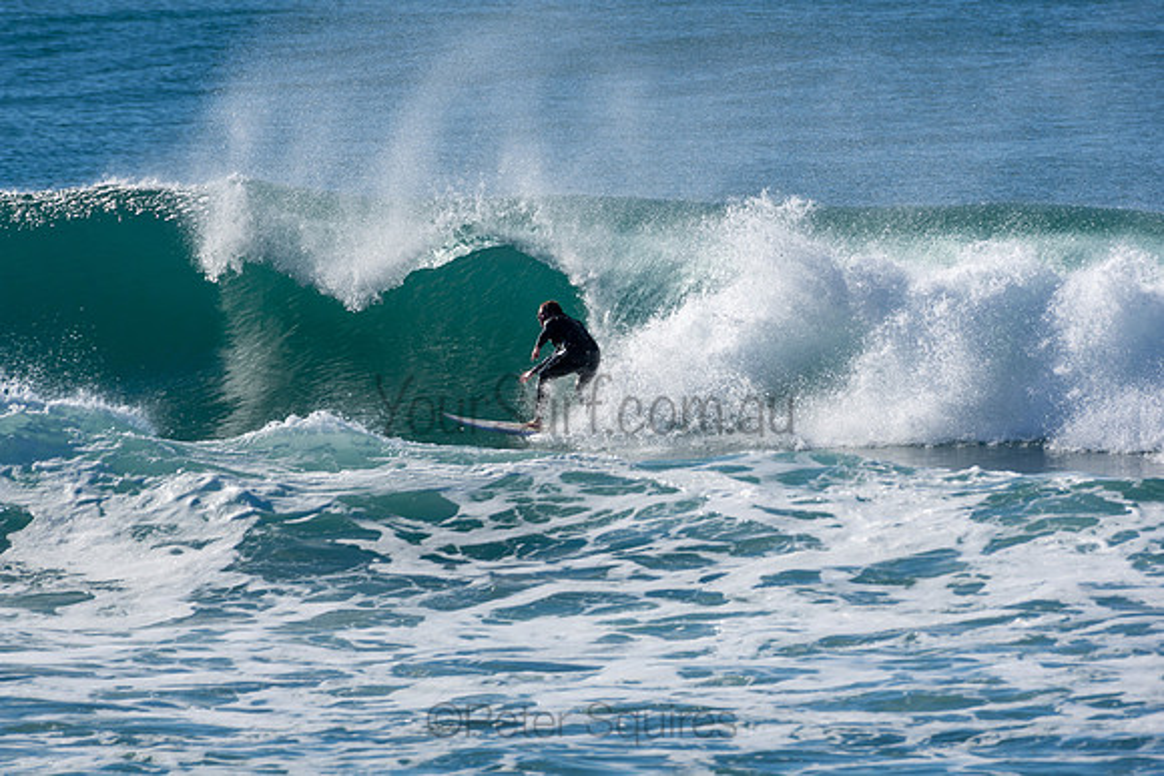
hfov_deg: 2.7
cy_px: 388
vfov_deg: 1.8
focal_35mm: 750
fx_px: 24255
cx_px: 582
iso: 100
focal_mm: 500
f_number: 8
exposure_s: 1/320
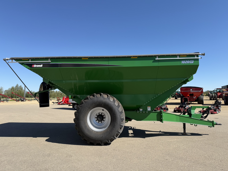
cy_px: 86
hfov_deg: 71.6
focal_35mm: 24
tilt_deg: +3.6
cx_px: 114
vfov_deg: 56.8
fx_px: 158
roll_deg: +0.8
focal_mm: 6.76
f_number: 1.78
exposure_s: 1/3584
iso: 80
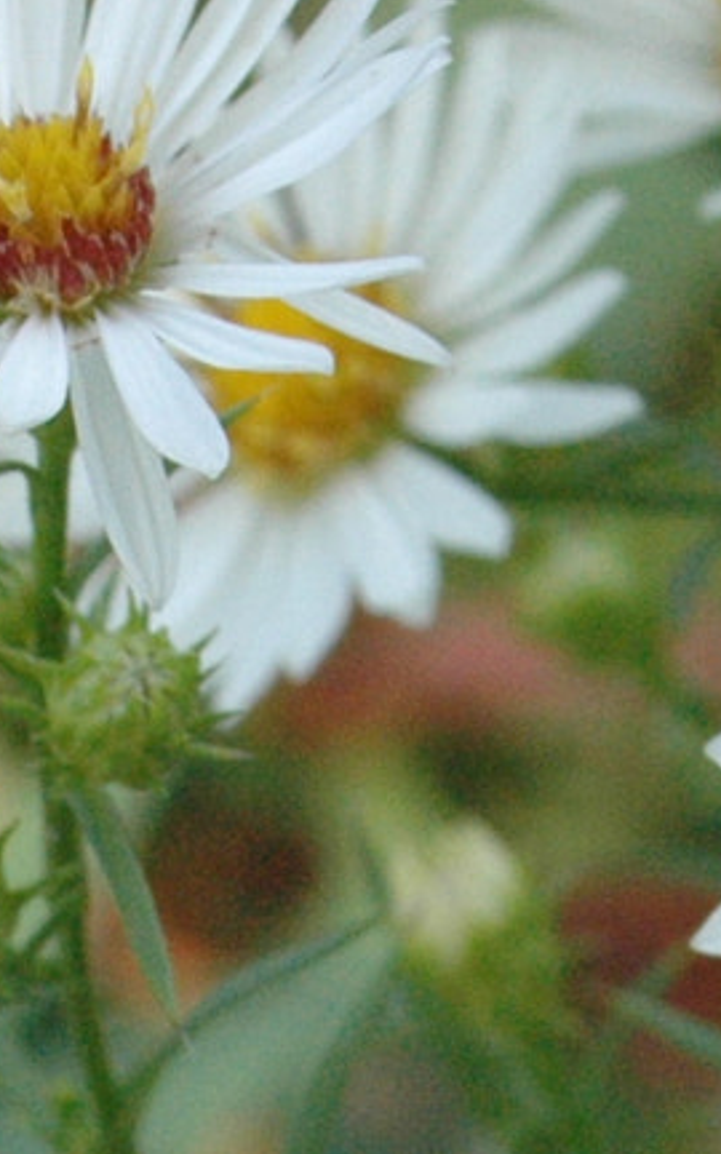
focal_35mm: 261
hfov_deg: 5.0
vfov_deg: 7.9
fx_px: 8206
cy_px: 1816
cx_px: -254
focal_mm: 36
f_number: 11
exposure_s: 1/320
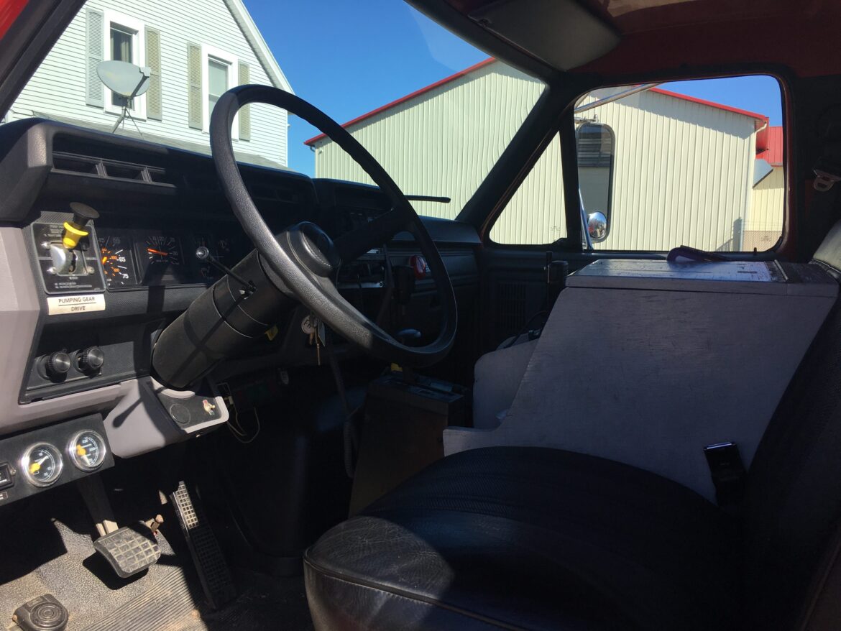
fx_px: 705
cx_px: 420
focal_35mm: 29
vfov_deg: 48.2
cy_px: 316
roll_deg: -1.0
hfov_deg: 61.6
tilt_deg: -5.2
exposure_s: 1/962
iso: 25
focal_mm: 4.15
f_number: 2.2
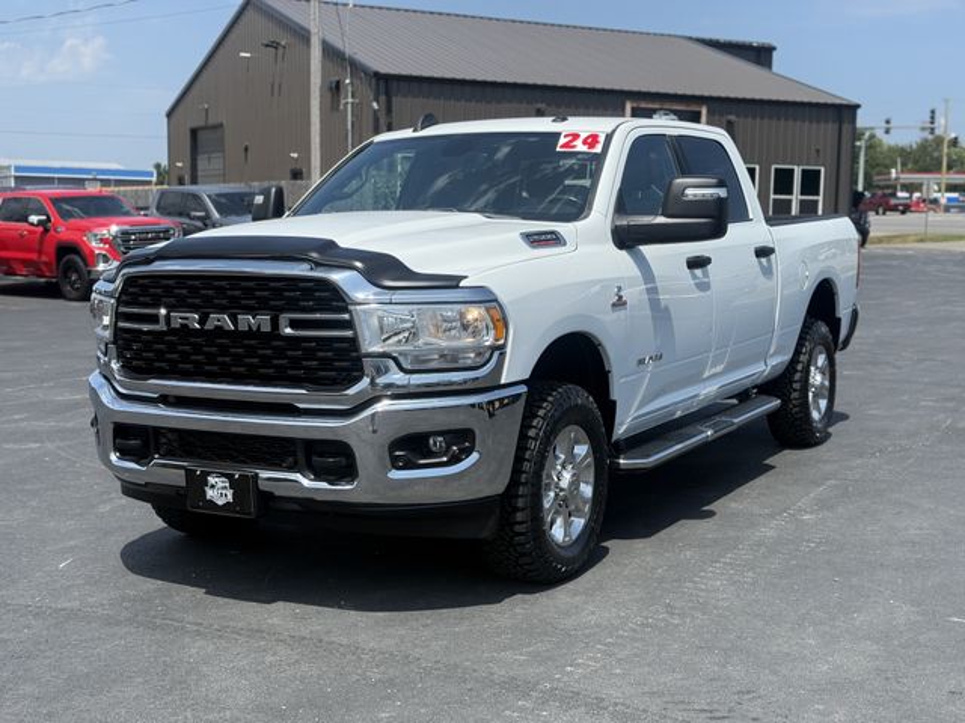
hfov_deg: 39.7
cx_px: 482
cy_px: 362
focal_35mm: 48
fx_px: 1338
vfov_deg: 30.3
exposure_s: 1/4098
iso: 64
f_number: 1.78
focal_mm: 6.76
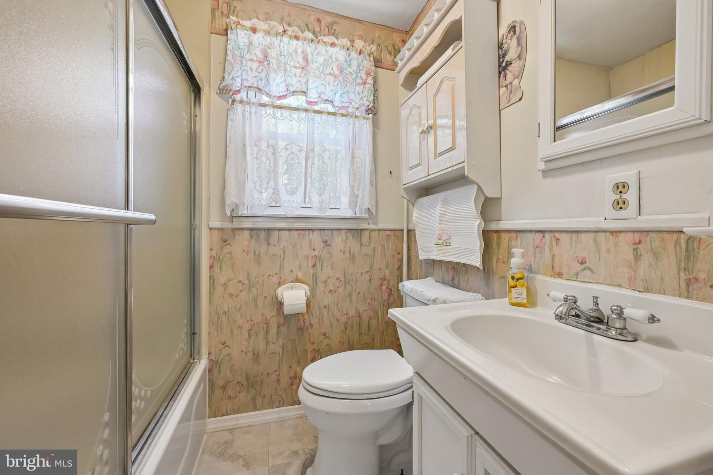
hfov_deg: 104.3
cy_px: 238
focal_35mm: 14
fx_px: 277
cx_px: 356
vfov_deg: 81.2
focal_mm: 14
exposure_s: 1/15
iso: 400
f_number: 11
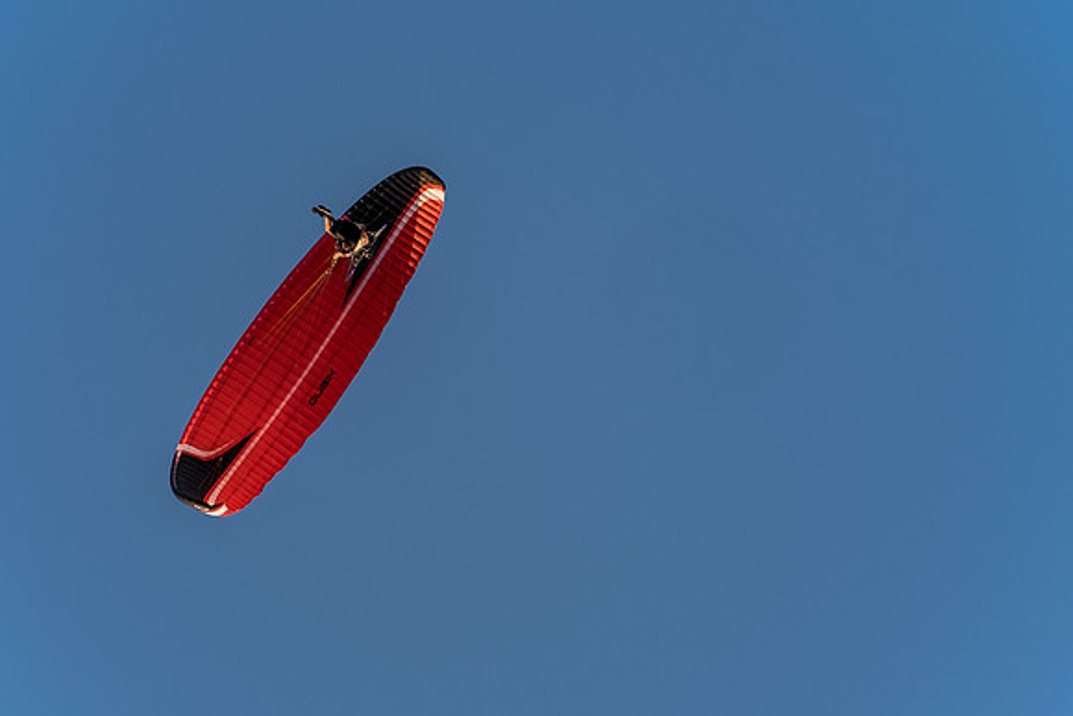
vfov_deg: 10.1
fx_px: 4035
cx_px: 536
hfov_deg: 15.1
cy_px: 358
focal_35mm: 135
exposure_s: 1/160
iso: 160
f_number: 5
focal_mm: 85
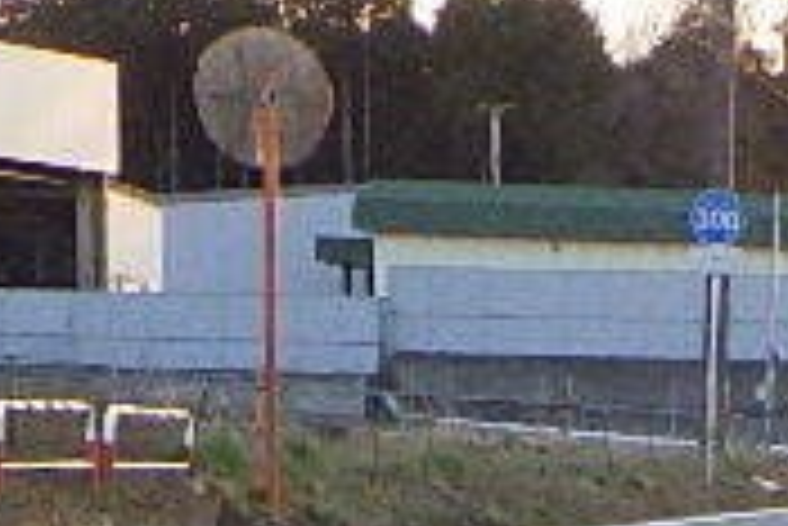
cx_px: 865
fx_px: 4666
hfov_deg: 9.6
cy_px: 1978
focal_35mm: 213
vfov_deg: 5.7
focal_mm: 5
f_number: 3.5
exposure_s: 1/160
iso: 250
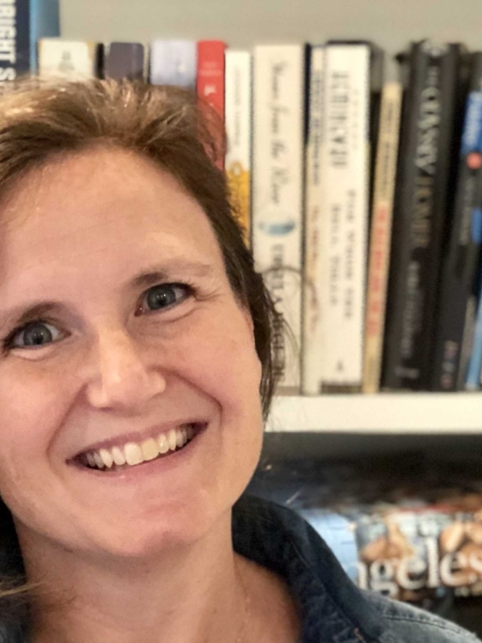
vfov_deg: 16.7
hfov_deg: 12.6
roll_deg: -1.2
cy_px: 505
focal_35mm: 117
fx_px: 2172
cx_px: 130
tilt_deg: -8.0
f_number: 2.8
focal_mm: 6.6
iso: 1250
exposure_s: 1/60
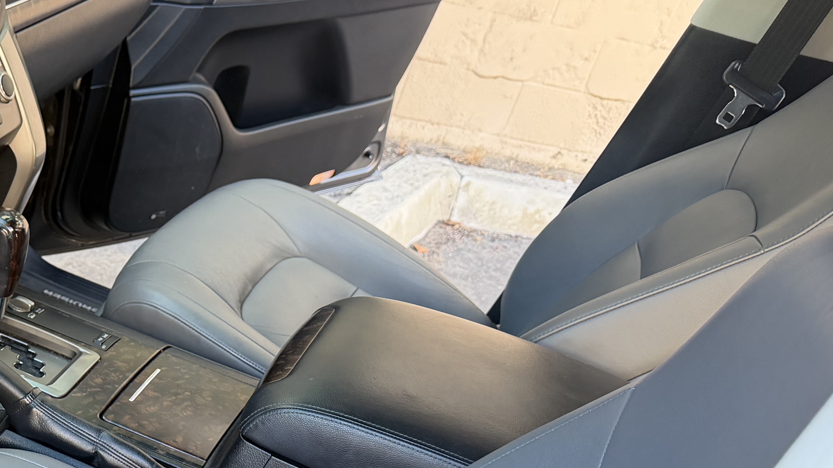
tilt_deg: -30.9
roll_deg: -13.0
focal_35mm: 58
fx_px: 1281
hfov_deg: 33.4
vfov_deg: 20.3
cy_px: 416
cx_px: 32
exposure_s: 1/121
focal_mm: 6.76
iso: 200
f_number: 1.78
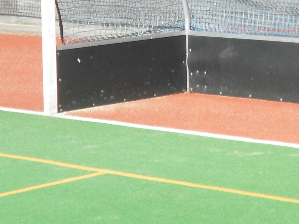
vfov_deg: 8.3
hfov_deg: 11.0
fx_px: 1528
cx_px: 362
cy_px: -15
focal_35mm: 177
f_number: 4.9
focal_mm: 10.3
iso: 80
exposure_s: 1/250
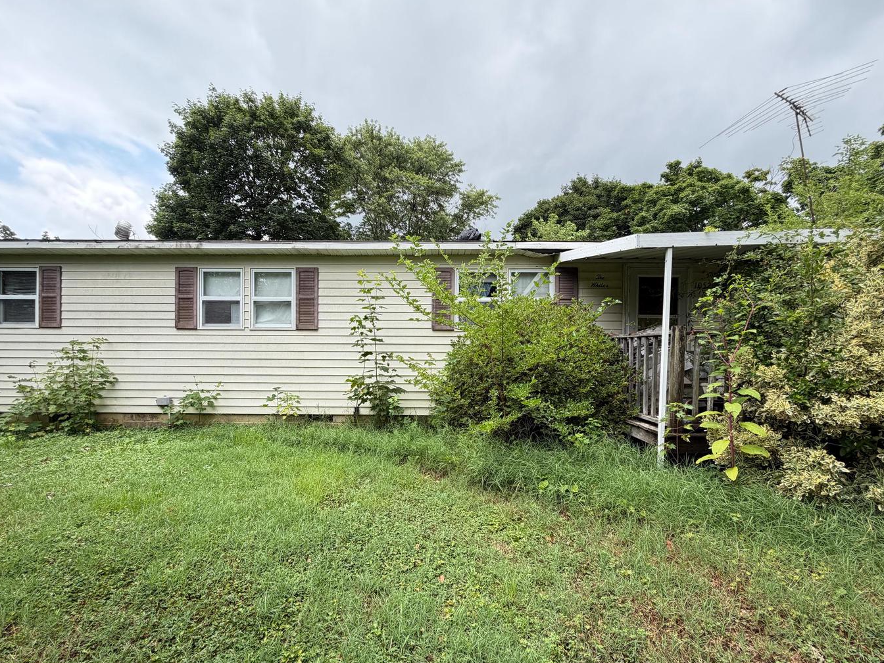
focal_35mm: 15
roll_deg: -0.3
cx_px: 425
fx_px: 383
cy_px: 349
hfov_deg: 98.1
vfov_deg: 81.7
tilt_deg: +0.3
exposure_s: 1/502
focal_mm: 2.22
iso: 50
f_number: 2.2
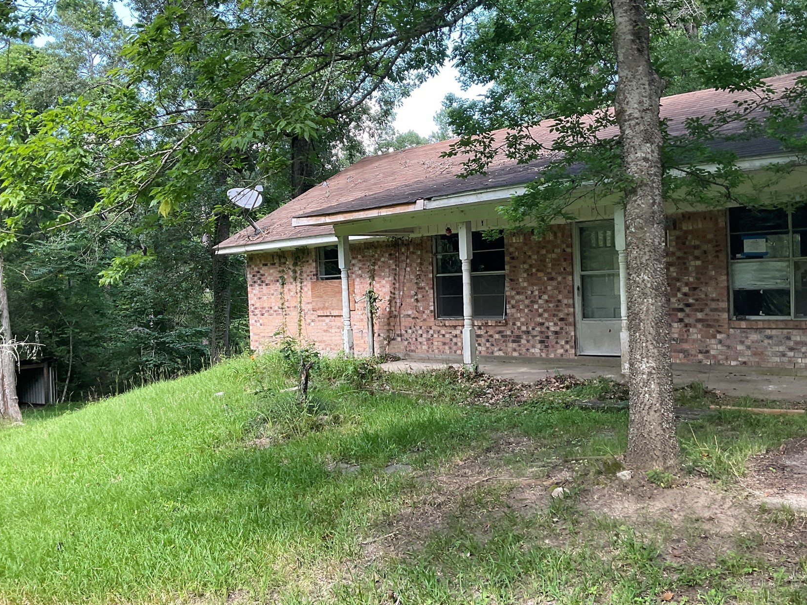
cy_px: 302
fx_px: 839
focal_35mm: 36
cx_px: 426
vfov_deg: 39.6
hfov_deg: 51.3
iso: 32
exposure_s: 1/122
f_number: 1.8
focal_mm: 3
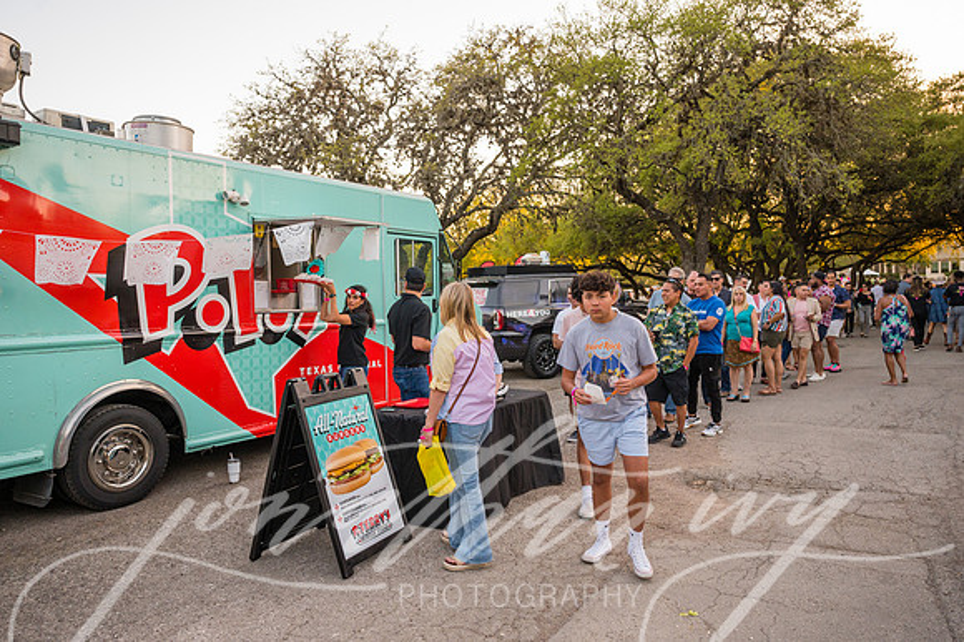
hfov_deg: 69.4
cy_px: 321
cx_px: 482
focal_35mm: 26
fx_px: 696
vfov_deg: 49.5
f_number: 4
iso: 1600
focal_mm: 26
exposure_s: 1/800
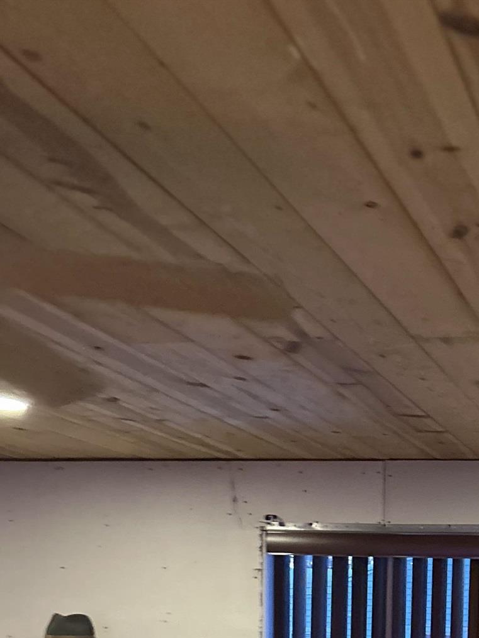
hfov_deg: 23.4
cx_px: 514
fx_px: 1089
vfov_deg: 29.2
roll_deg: -1.6
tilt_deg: -0.5
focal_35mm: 59
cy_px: 720
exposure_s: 1/30
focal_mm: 5.7
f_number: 1.5
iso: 500
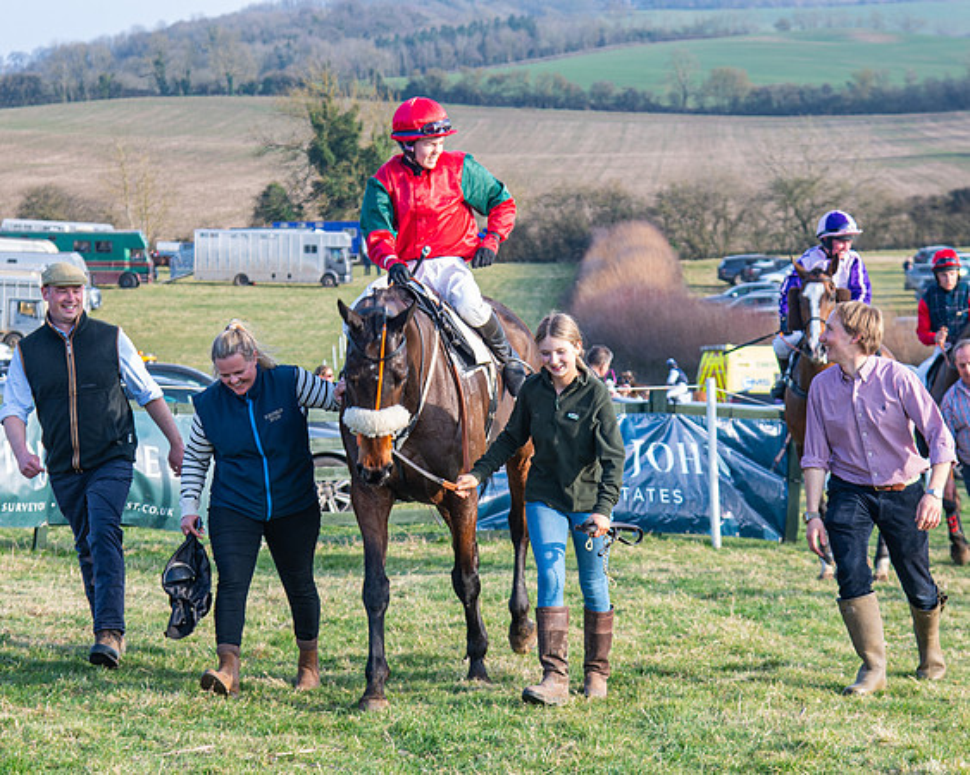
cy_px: 388
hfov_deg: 16.3
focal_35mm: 118
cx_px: 461
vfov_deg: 13.0
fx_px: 3394
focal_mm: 70
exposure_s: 1/200
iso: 200
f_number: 4
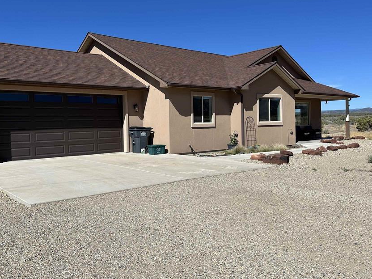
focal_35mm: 32
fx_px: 344
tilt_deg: -0.9
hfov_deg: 56.8
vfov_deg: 44.1
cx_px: 183
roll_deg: +1.3
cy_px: 123
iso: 50
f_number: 1.5
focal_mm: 5.7
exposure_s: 1/5882
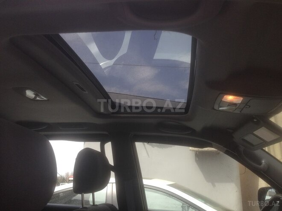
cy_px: 106
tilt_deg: +14.8
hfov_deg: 55.4
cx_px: 141
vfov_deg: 42.9
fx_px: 269
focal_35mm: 33
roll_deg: -3.1
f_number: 2.4
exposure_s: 1/290
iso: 50
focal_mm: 4.12
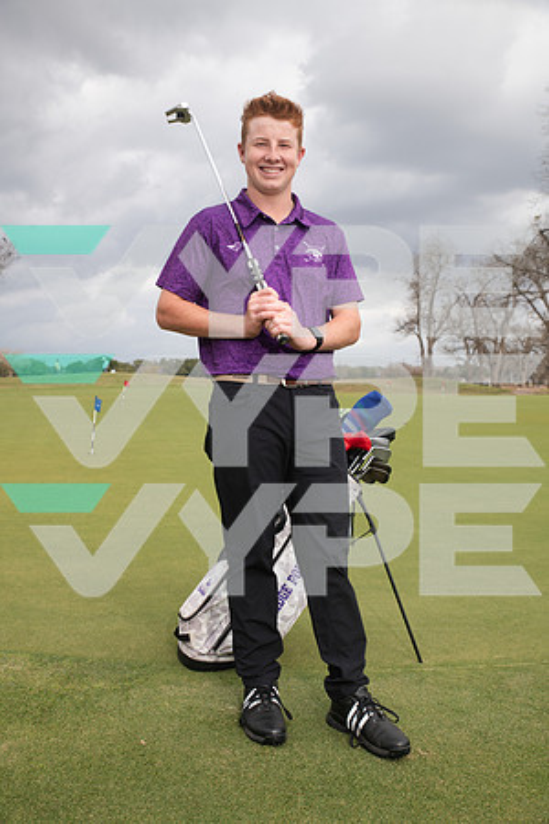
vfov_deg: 54.4
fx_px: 801
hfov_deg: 37.9
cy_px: 412
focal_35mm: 35
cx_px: 274
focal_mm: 35
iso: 80
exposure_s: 1/320
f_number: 6.3
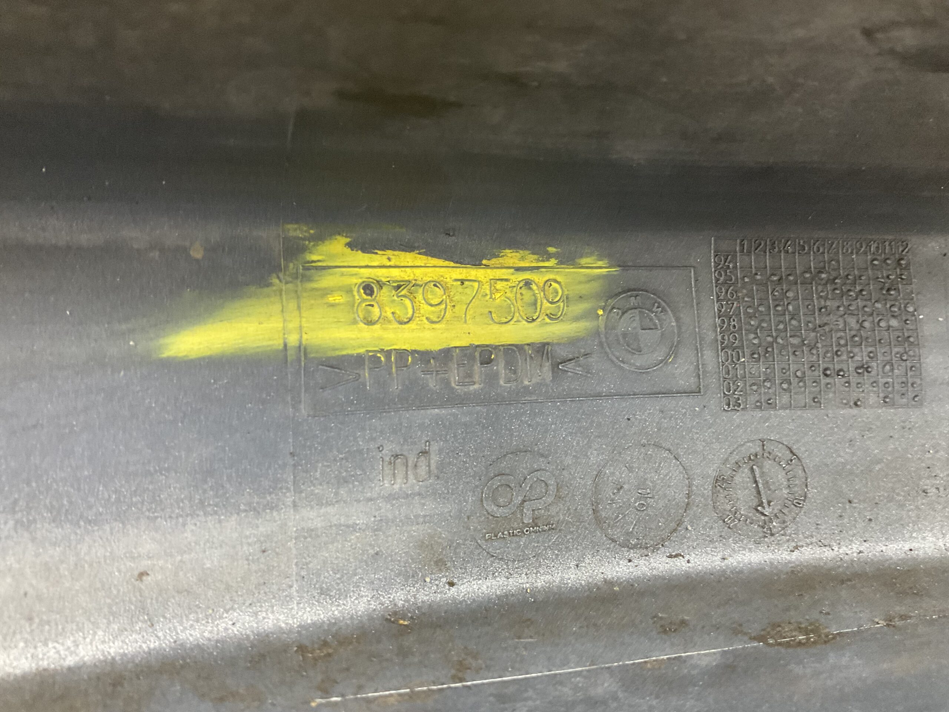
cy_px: 356
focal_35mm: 29
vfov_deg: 48.2
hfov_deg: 61.7
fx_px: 795
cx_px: 474
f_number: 1.8
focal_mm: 3
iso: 200
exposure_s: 1/60
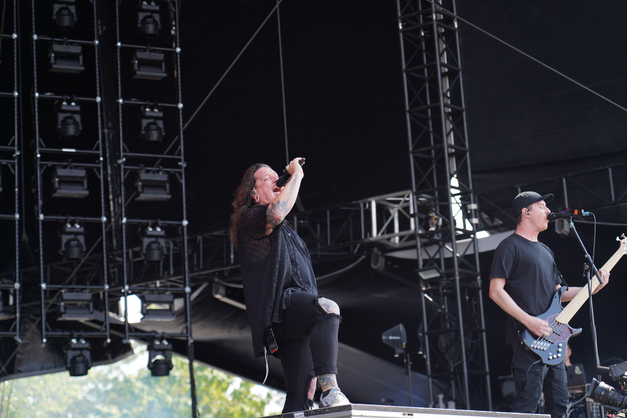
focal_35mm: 105
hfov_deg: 19.5
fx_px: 1829
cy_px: 209
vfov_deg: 13.0
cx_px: 314
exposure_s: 1/160
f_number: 4.5
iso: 100
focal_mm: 105
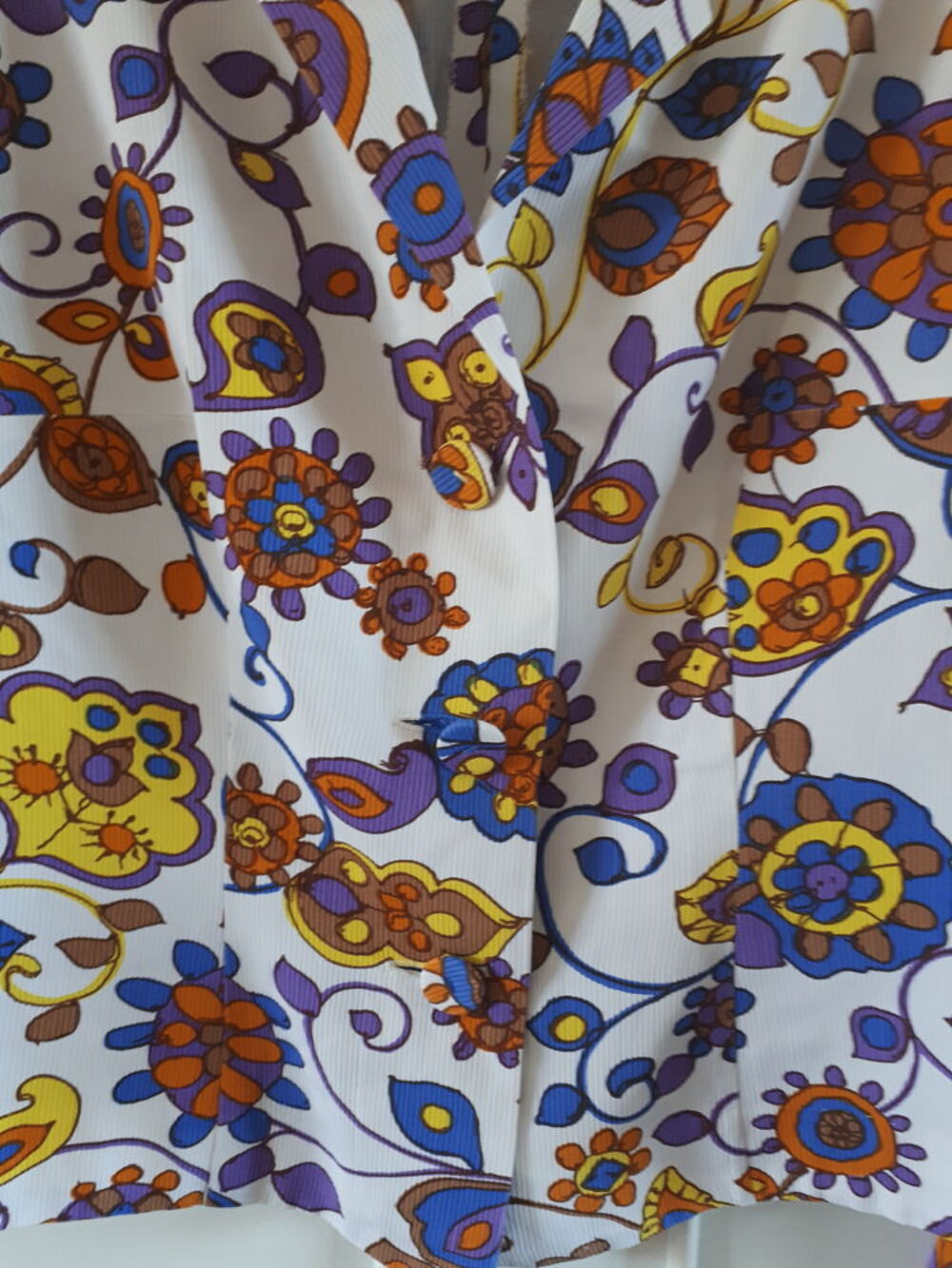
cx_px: 476
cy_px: 634
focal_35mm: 27
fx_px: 990
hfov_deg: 51.4
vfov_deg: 65.3
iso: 160
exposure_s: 1/25
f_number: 1.9
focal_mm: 3.6
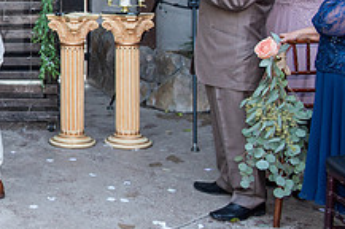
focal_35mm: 83
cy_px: 14
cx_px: -111
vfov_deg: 16.2
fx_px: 794
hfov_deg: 21.9
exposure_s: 1/200
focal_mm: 31
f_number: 5
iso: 640
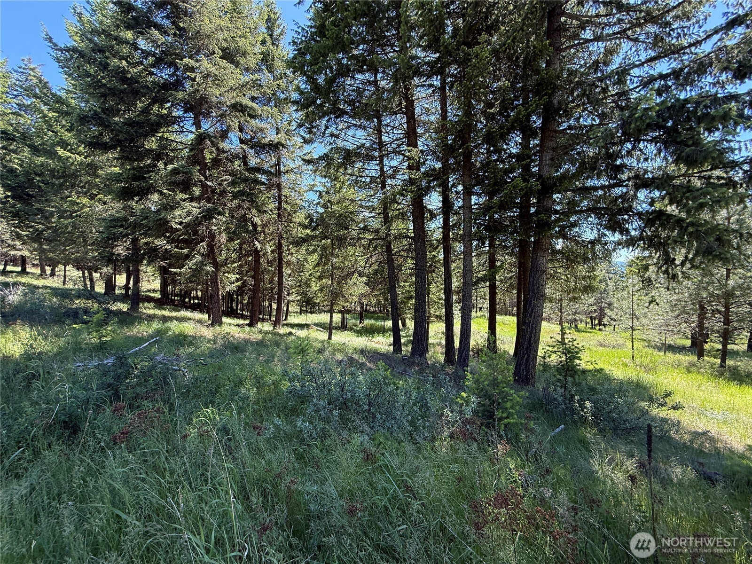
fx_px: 304
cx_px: 376
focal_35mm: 14
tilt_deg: +0.3
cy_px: 282
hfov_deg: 102.1
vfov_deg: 85.7
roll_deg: +0.8
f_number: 2.2
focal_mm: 2.22
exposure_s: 1/217
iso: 64
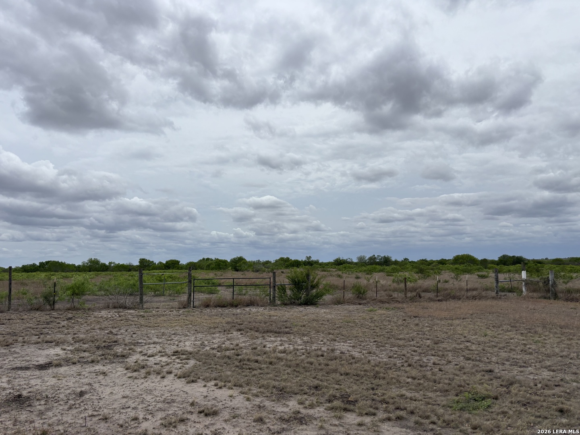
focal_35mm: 26
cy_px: 218
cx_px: 290
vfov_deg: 53.1
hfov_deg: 67.3
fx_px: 436
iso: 50
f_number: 1.6
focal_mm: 5.96
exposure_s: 1/9901
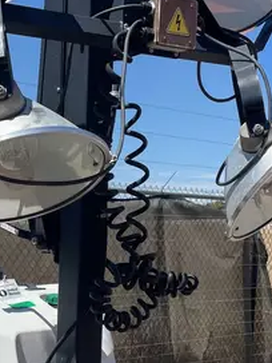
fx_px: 733
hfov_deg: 20.5
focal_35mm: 70
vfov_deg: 27.2
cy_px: 297
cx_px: 13
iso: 32
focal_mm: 4.2
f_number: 1.6
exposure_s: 1/4831
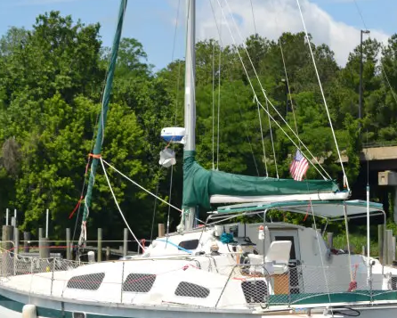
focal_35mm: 139
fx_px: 1632
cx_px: 349
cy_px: 166
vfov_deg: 11.1
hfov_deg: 13.8
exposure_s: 1/200
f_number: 10
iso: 100
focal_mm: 55
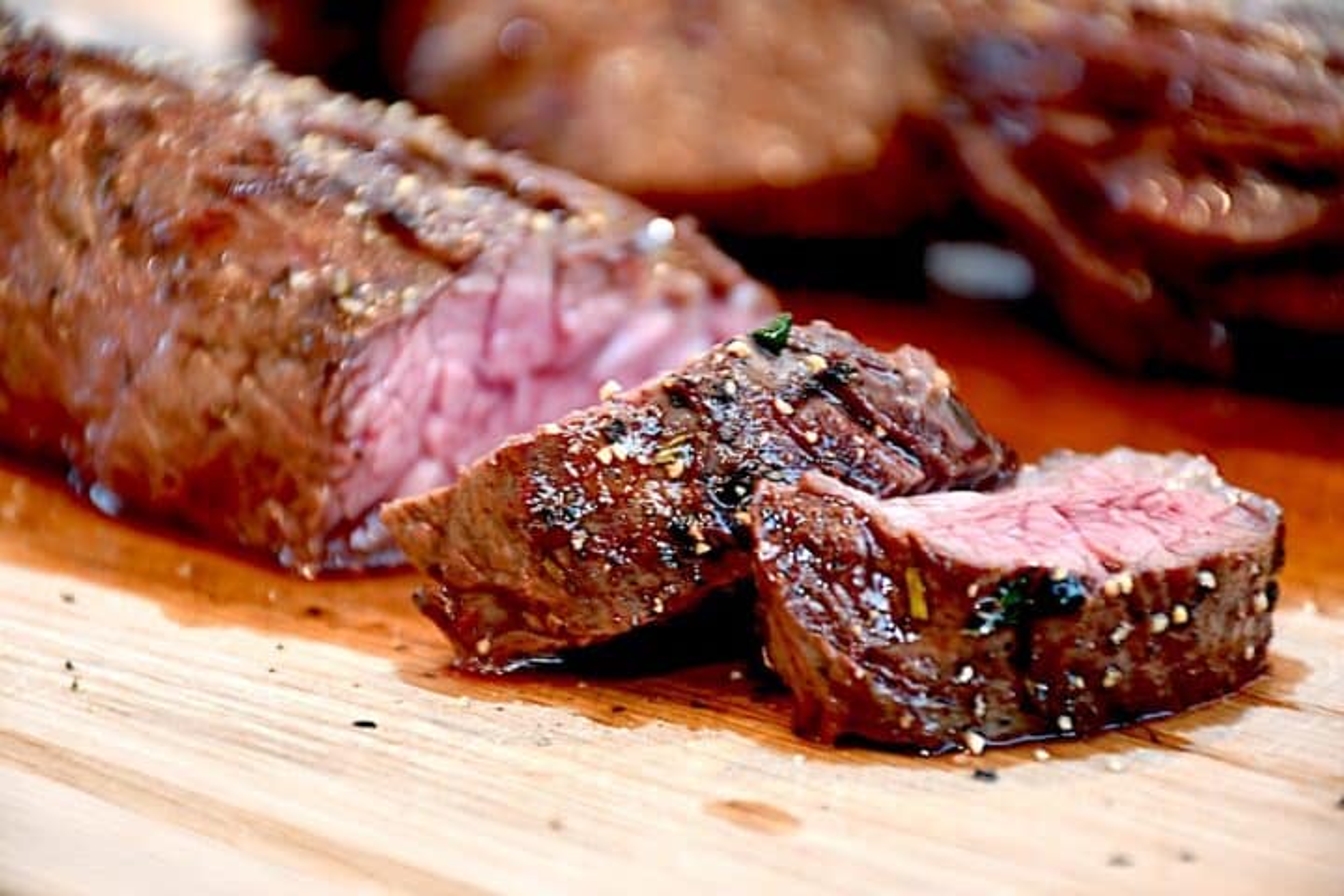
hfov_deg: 9.8
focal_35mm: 210
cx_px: 672
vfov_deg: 6.5
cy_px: 448
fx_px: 7839
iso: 720
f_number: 5.6
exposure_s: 1/60
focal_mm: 140
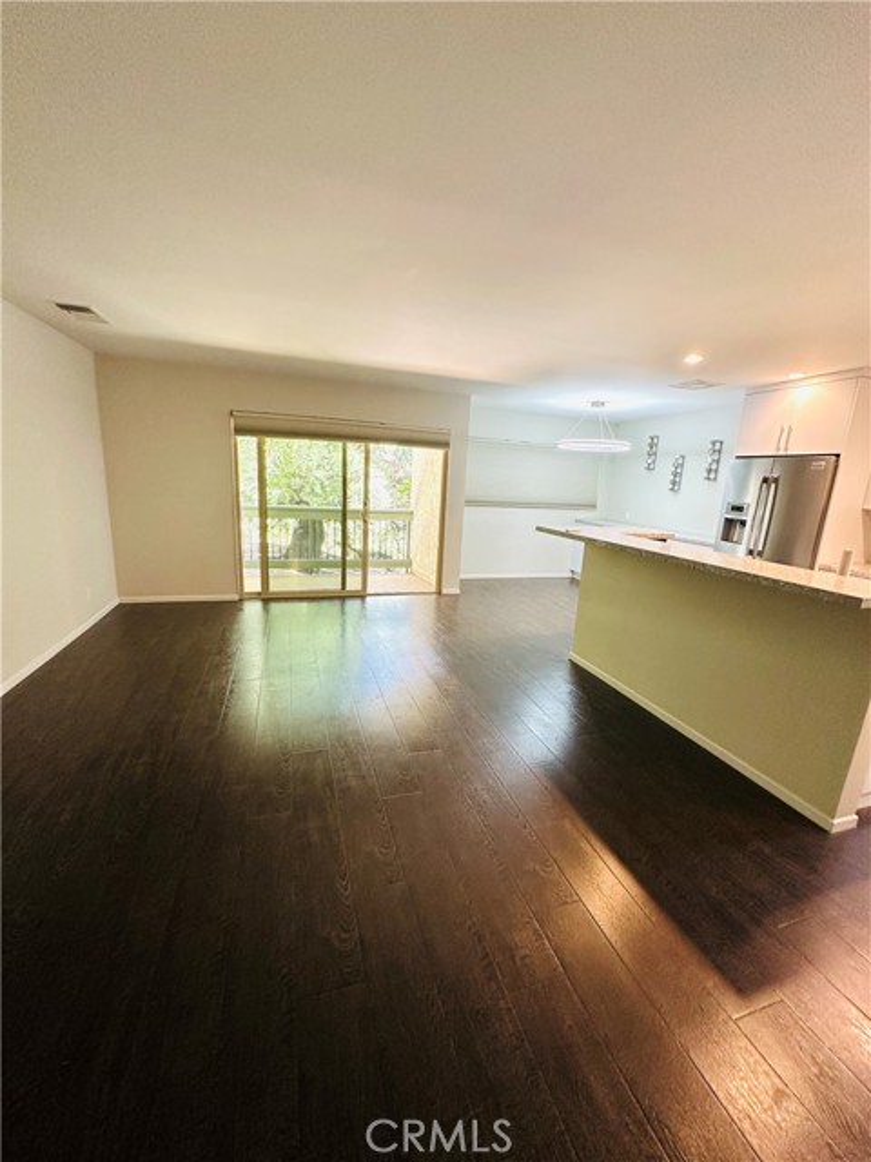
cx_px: 436
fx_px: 470
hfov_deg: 85.7
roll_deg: -2.8
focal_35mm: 14
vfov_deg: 102.1
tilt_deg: -11.4
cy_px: 581
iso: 160
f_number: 2.2
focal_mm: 2.22
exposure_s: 1/60
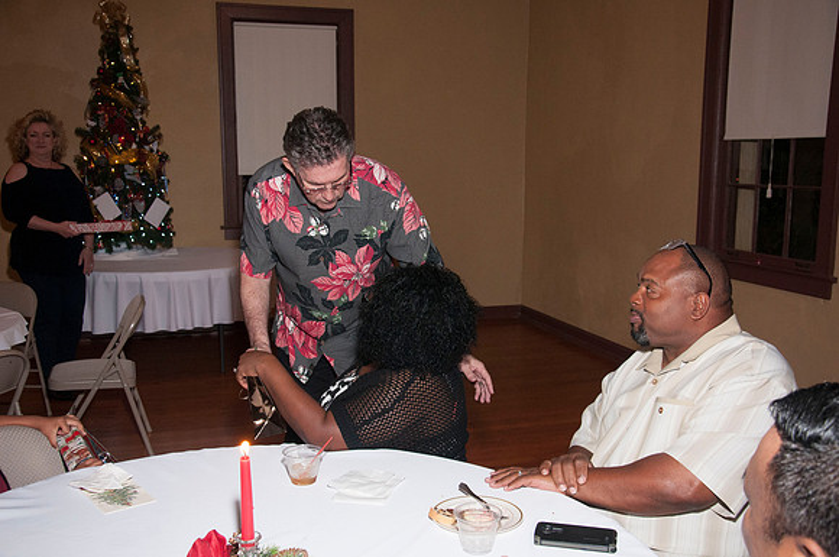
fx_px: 873
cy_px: 278
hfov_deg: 51.3
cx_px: 420
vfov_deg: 35.4
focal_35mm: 38
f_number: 5.6
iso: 800
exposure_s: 1/80
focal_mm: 25
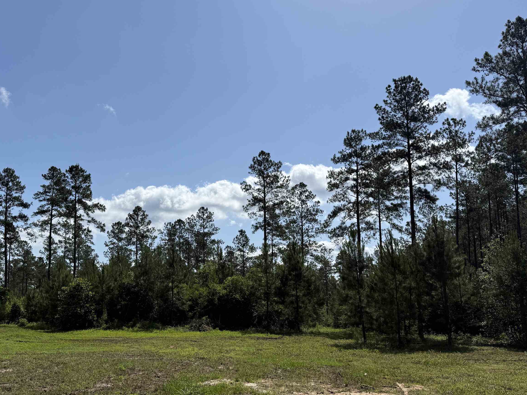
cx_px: 243
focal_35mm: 32
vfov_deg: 44.0
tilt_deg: +8.9
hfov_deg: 56.8
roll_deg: +1.2
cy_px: 230
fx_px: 487
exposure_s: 1/10309
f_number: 1.78
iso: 80
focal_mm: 6.76
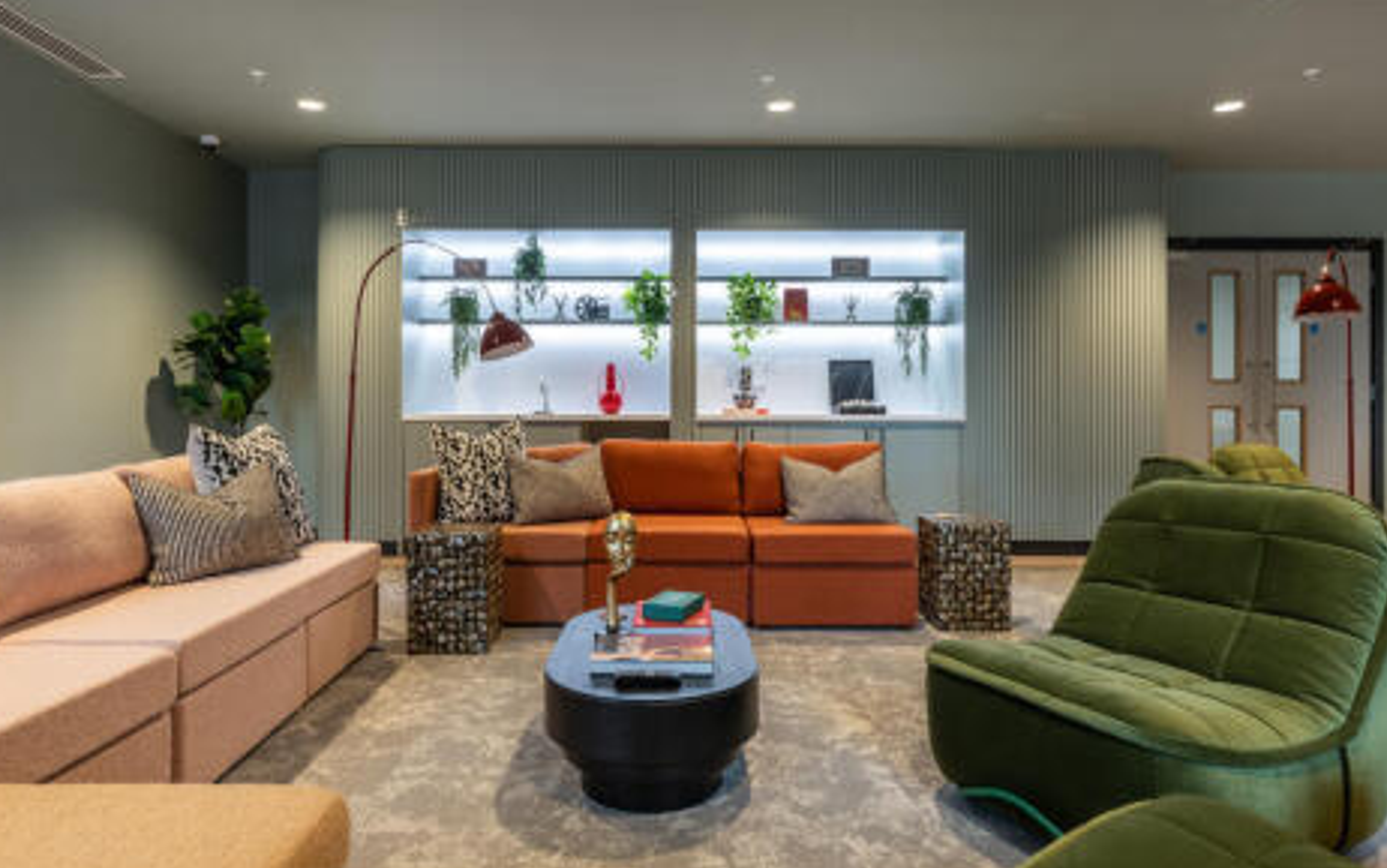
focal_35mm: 21
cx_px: 697
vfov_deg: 57.2
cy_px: 467
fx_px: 794
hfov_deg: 82.3
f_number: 16
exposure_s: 1/2.5
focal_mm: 20
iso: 160
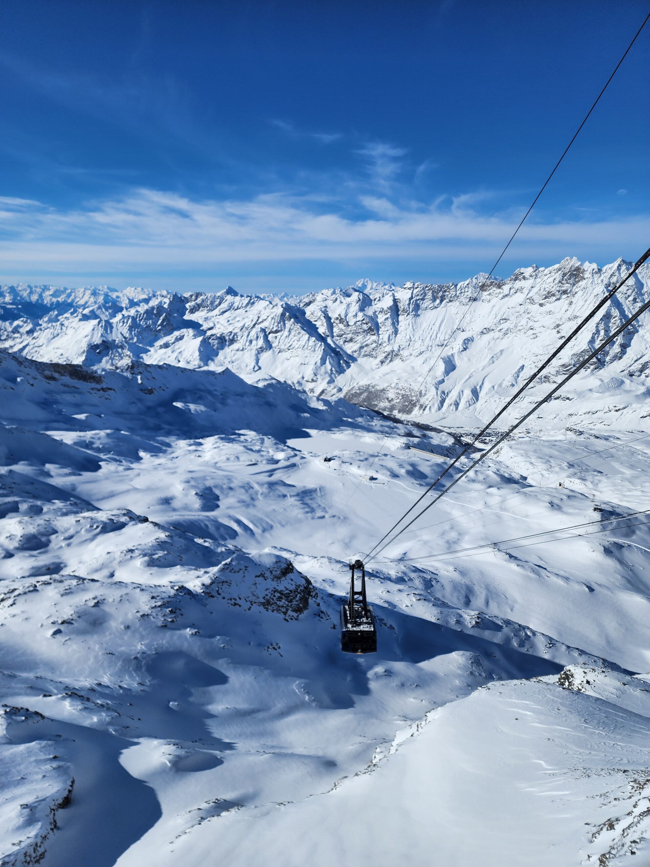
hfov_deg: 58.9
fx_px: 576
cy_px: 434
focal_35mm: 23
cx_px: 325
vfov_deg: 73.9
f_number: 1.8
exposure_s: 1/3773
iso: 12
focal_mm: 6.4
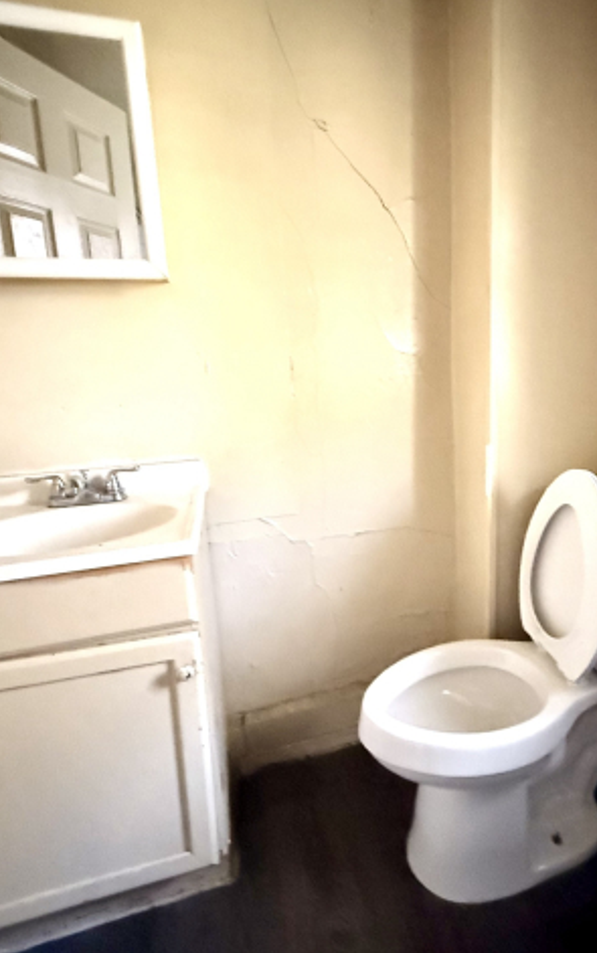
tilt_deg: -9.9
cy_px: 449
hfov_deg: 55.1
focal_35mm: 21
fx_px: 546
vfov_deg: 82.2
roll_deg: +1.3
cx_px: 434
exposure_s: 1/40
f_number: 2.2
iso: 1600
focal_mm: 2.22
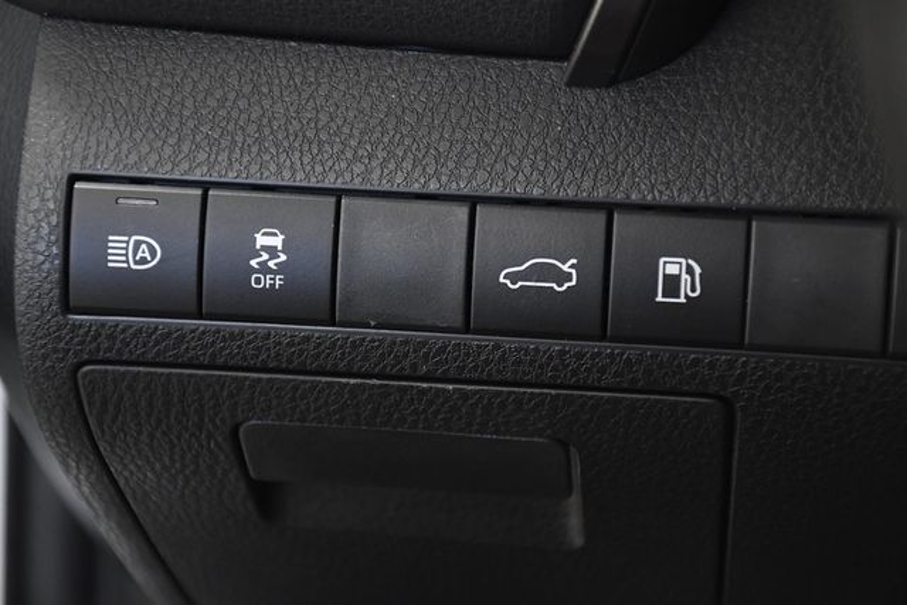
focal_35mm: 112
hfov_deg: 18.3
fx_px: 2822
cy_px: 302
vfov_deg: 12.2
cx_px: 454
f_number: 5
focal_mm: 75
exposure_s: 1/250
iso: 2500
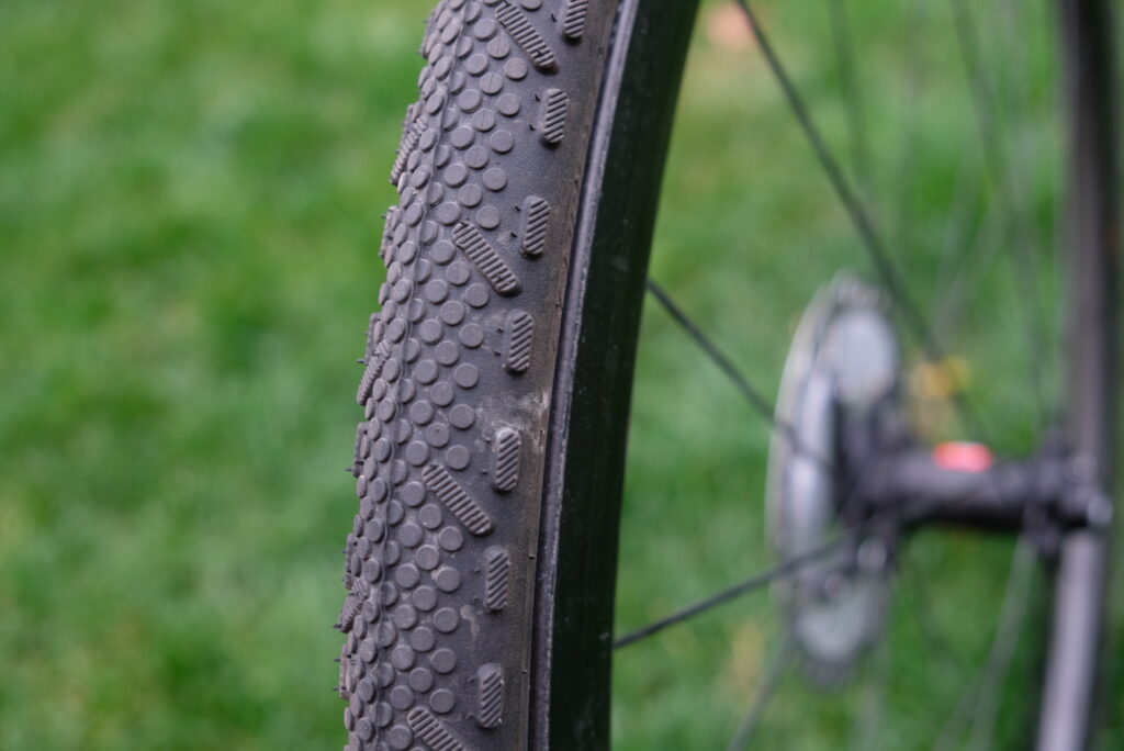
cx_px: 562
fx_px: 1312
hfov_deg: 46.4
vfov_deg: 31.9
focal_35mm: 42
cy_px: 376
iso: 320
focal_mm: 27.7
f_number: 4
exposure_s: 1/60
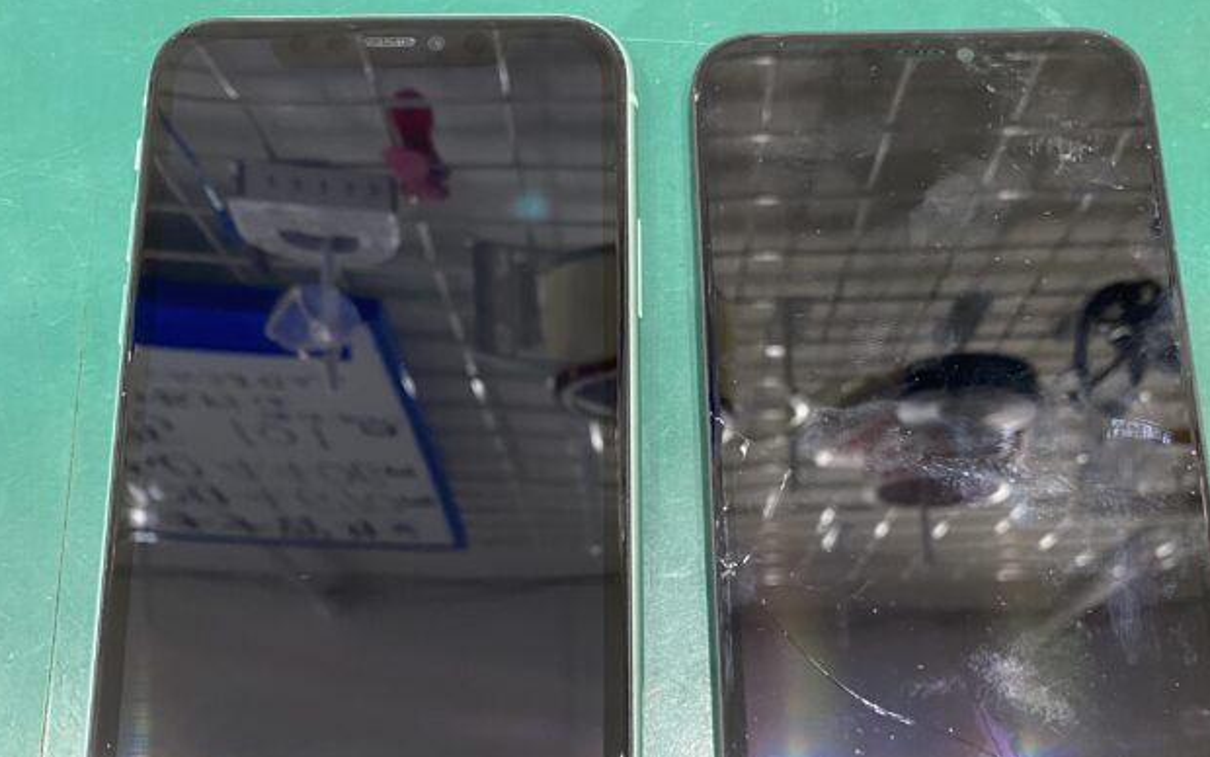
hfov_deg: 49.2
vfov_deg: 31.7
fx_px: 1320
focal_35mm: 40
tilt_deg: -75.9
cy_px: 524
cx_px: 667
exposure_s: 1/50
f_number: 1.8
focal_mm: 4.25
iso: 160
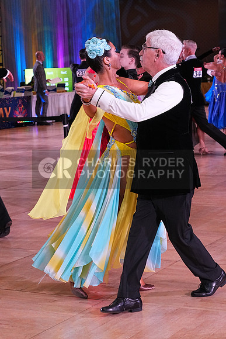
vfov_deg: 23.1
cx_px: 113
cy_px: 170
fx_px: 828
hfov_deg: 15.5
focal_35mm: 88
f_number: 7.1
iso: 2500
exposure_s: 1/250
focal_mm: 59
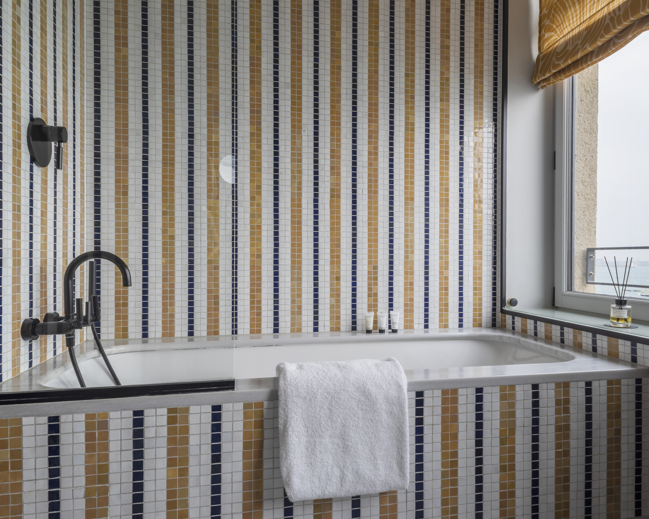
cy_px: 257
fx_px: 442
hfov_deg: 72.1
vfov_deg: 60.9
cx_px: 374
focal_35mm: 23
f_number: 13
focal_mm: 20
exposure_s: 1/15
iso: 100
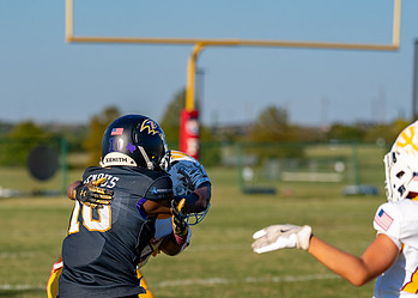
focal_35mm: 199
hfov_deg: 10.1
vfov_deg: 7.2
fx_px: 2362
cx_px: 129
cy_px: 232
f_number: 2.8
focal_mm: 107
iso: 160
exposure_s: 1/4000
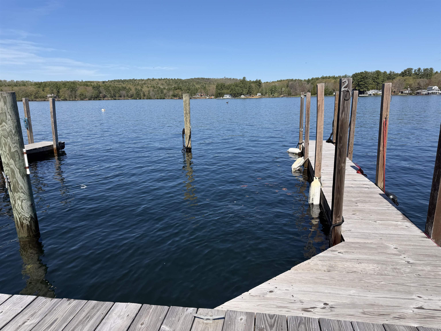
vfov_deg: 56.8
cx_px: 220
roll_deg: +0.7
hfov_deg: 71.6
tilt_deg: -12.9
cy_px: 166
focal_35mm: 24
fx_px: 306
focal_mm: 6.76
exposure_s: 1/4975
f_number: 1.78
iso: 80
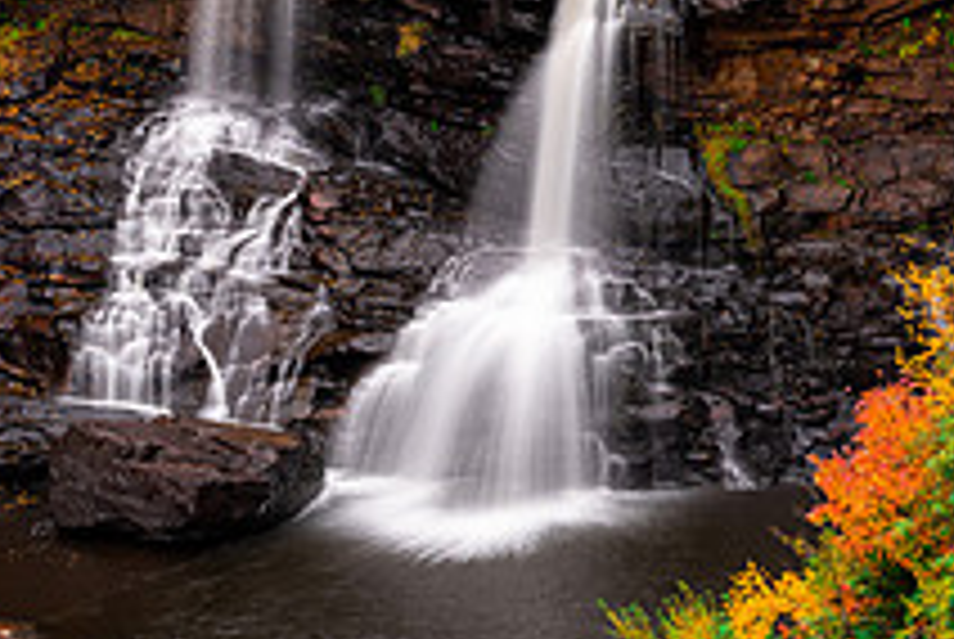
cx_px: 945
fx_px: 6528
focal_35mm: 246
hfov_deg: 8.3
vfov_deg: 5.6
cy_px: -79
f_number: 13
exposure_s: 1
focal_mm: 90
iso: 64
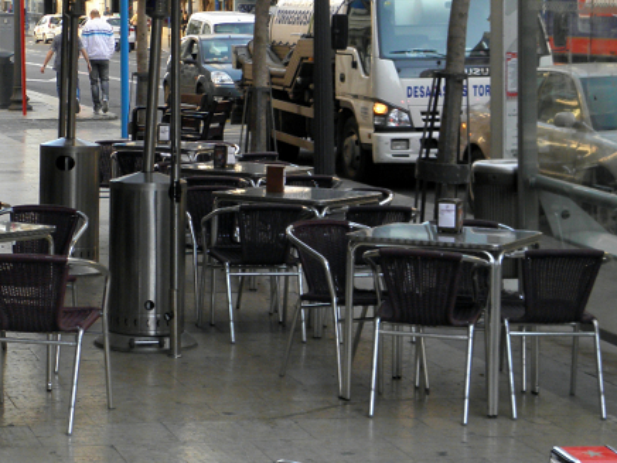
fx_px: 1729
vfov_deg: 15.1
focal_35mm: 97
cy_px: 90
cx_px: 150
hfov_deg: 20.1
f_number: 3.9
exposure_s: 1/50
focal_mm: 8.6
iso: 100
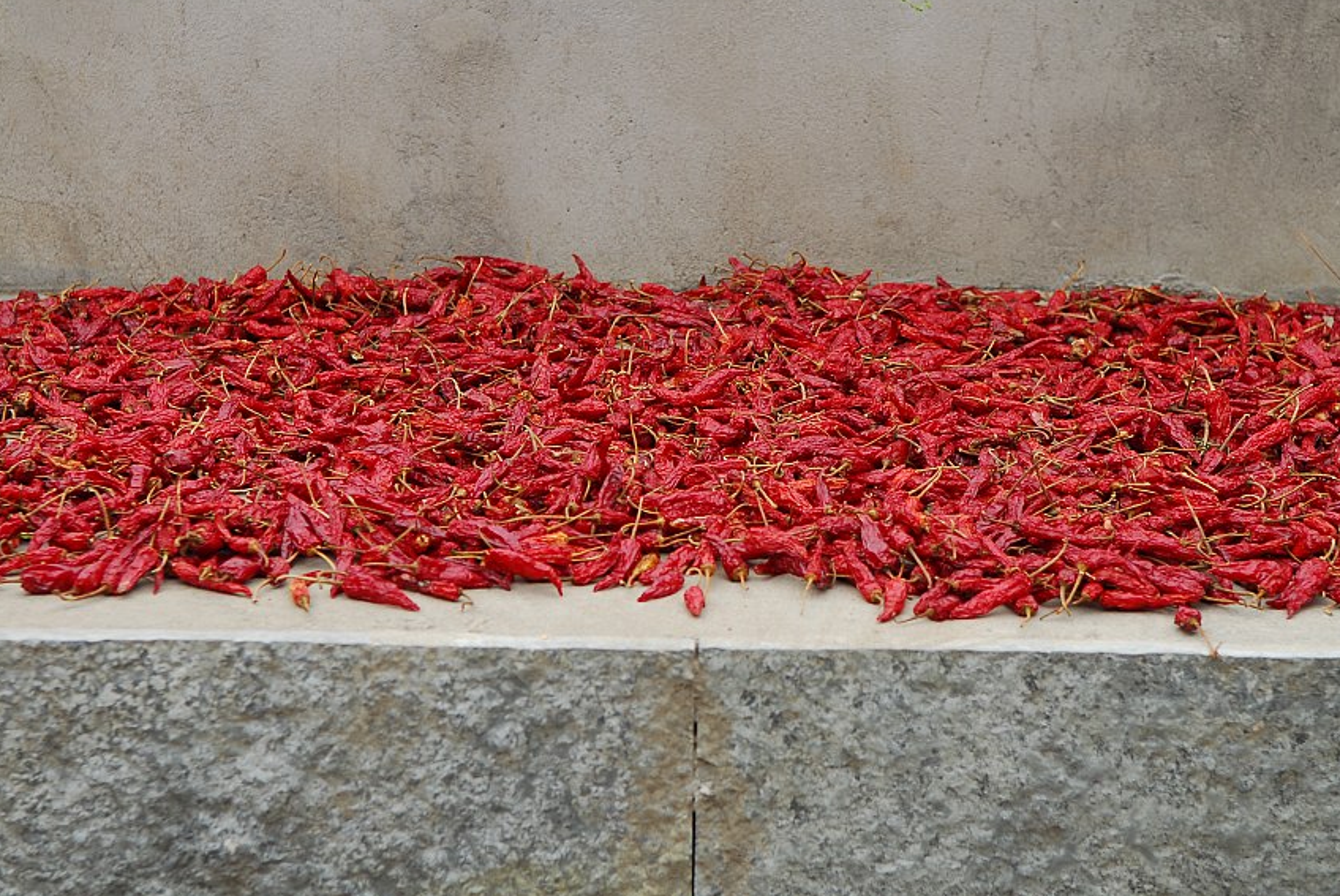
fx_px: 3261
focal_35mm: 88
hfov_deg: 23.2
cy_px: 433
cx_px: 702
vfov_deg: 15.6
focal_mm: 55
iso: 100
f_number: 4.5
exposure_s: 1/80
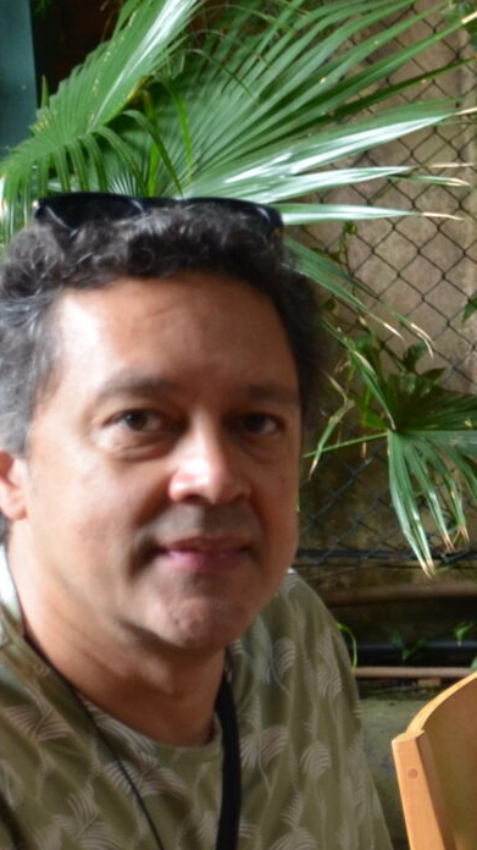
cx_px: 982
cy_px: 692
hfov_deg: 7.7
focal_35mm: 150
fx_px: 3376
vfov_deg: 14.2
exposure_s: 1/60
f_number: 4
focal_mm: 26
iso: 640
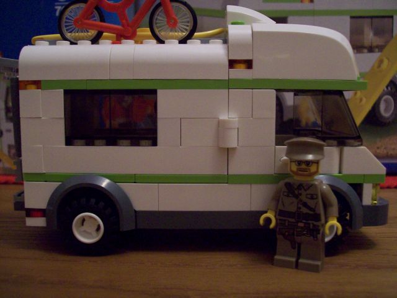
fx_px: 413
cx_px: 198
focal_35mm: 36
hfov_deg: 51.4
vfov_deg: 39.7
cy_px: 149
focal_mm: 6
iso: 200
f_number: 2.7
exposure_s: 1/8
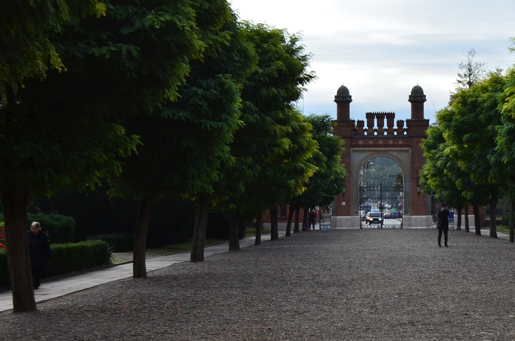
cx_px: 387
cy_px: 190
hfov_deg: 26.0
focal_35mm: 77
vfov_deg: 17.6
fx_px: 1099
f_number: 11
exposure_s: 1/125
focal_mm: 30
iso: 200
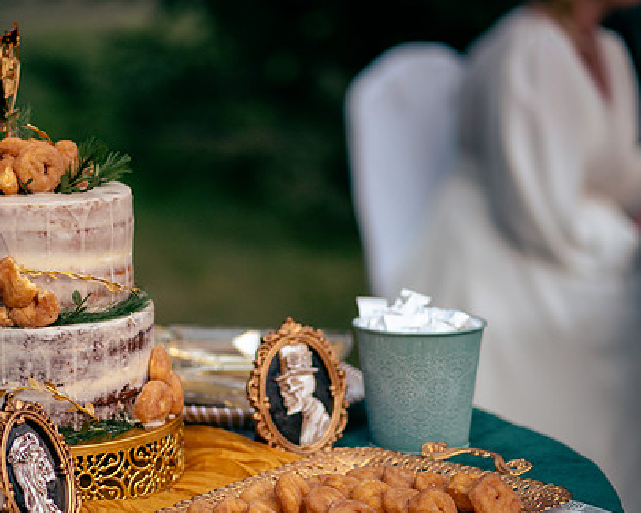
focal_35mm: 133
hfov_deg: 14.4
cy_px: 316
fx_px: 2524
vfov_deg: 11.6
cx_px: 194
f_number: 1.8
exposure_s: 1/640
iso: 400
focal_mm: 85
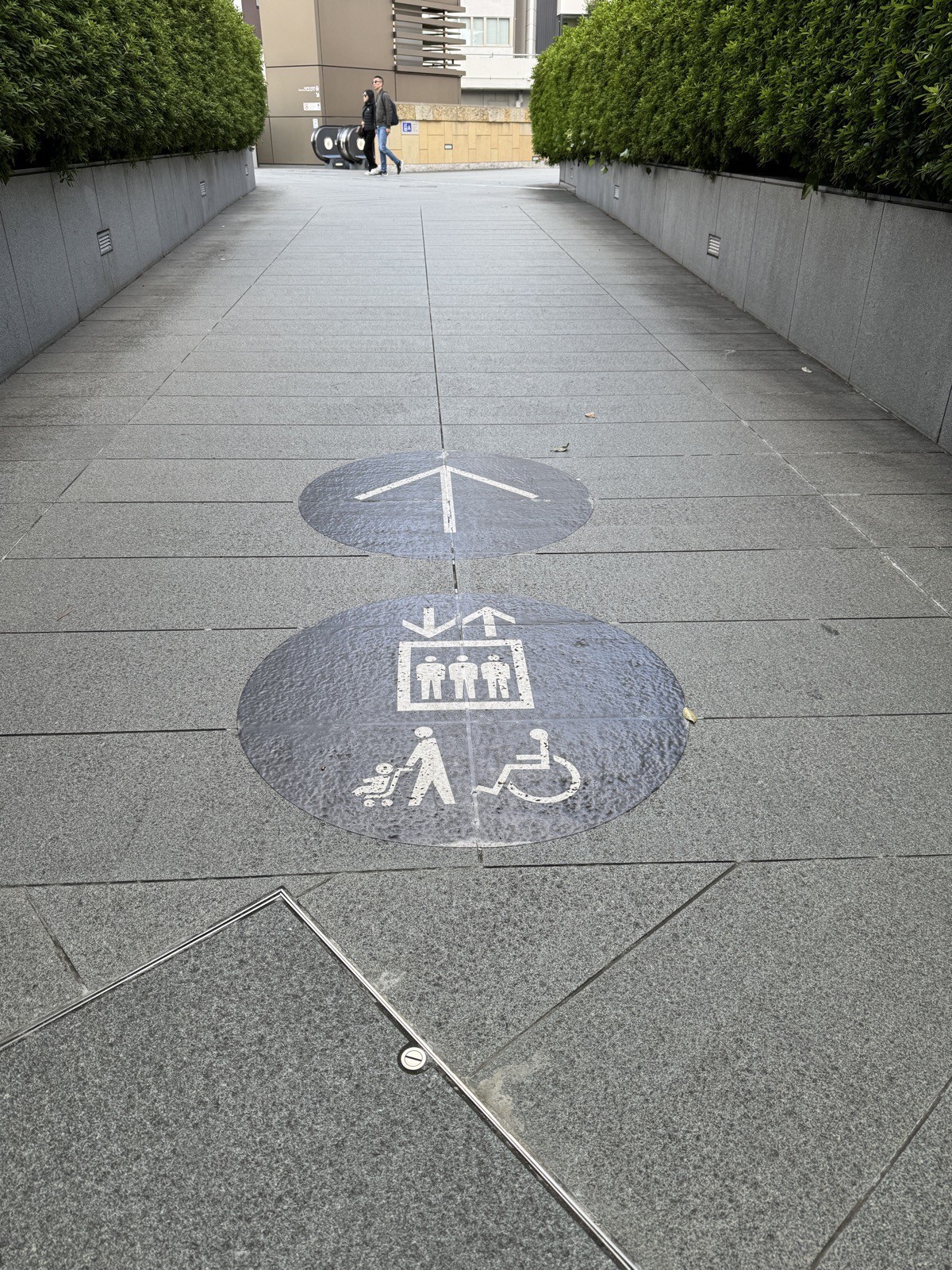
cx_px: 476
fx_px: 880
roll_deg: -0.6
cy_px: 635
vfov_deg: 71.6
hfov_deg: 56.8
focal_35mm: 24
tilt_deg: -29.4
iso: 80
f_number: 1.78
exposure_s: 1/535
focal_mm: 6.76
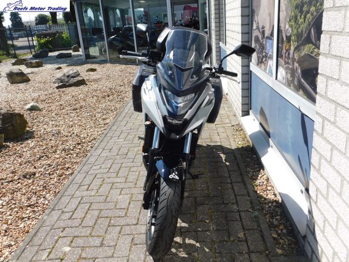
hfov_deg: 60.0
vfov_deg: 46.8
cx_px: 174
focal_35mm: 30
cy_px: 131
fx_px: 302
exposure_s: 1/1000
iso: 125
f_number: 3.2
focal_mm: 5.3
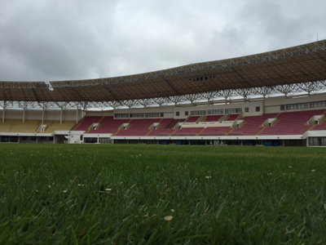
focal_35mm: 29
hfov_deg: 61.7
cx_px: 163
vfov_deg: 48.2
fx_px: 273
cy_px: 122
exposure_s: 1/1412
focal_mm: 4.15
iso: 32
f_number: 2.2
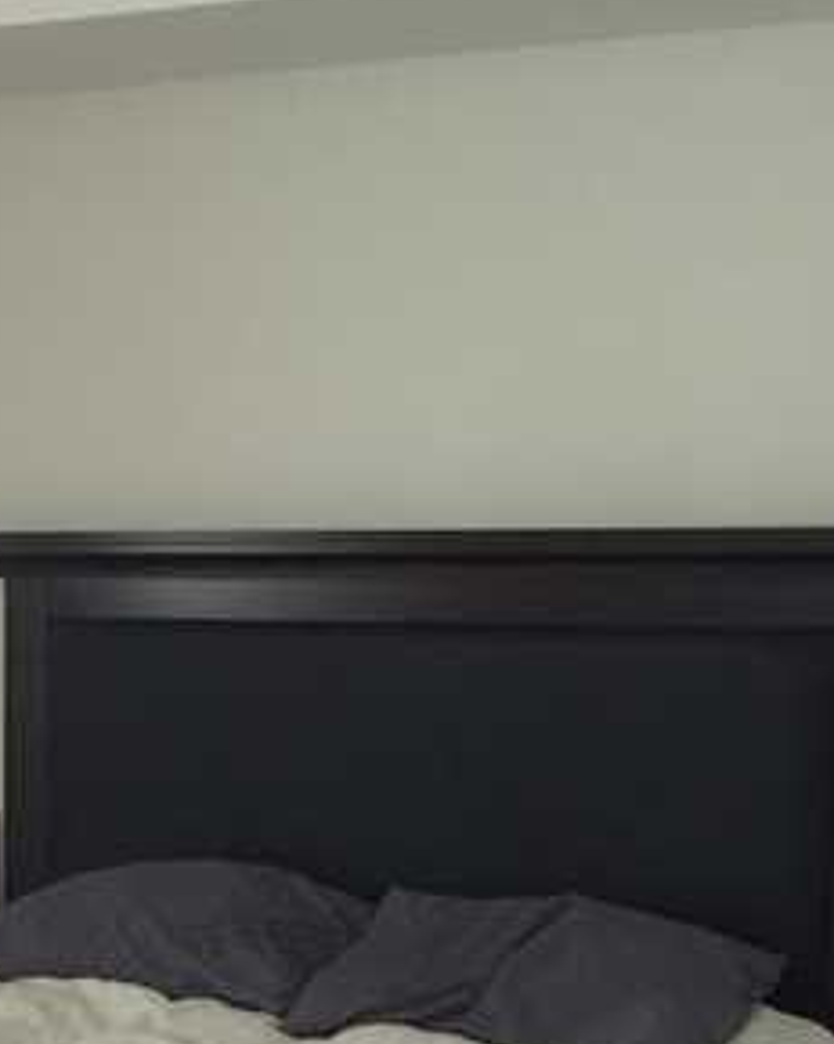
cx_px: 0
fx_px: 2500
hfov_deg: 18.4
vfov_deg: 23.0
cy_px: 939
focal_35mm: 81
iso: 50
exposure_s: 1/60
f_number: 2.2
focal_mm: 4.12
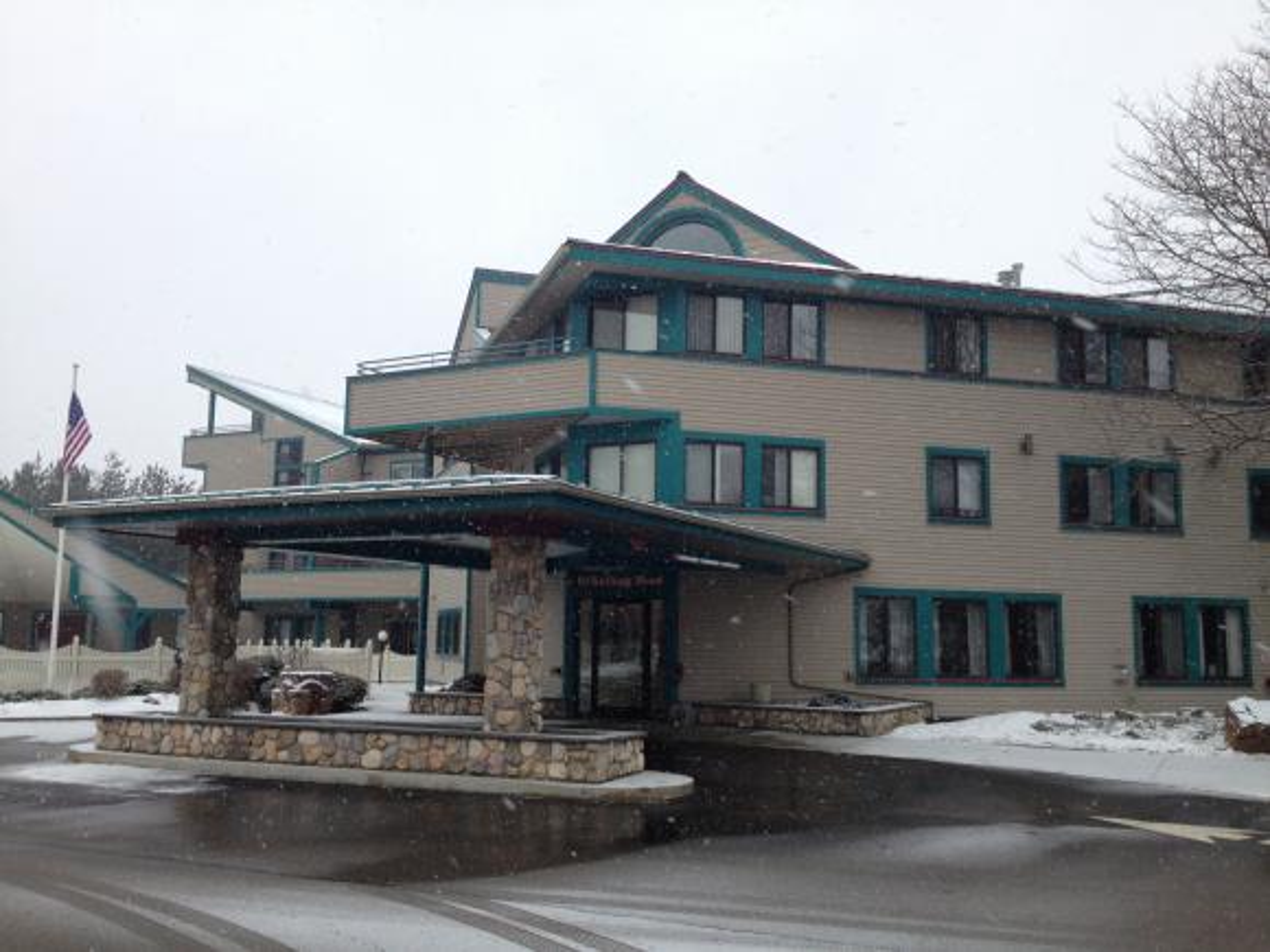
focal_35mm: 35
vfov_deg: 40.7
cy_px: 476
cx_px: 635
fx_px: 1284
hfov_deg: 52.6
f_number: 2.4
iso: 50
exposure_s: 1/300
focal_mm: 4.28
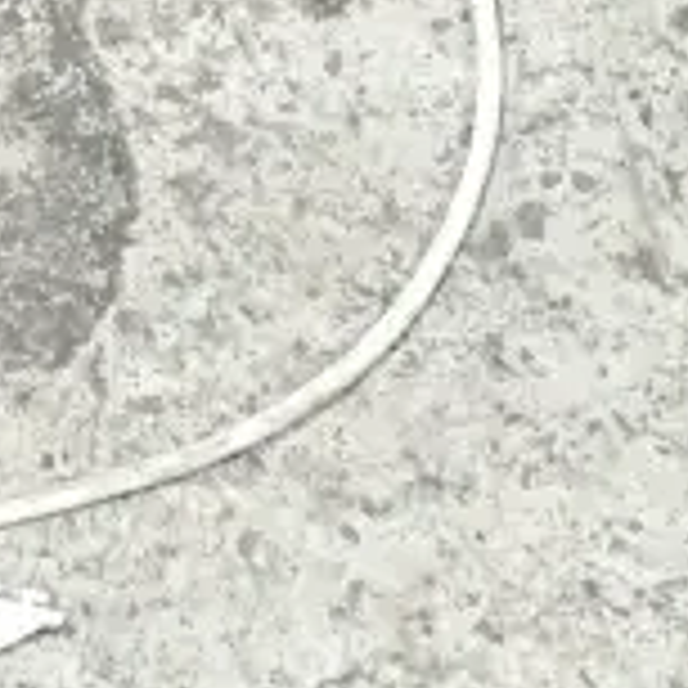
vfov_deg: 11.6
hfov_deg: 12.2
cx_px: -301
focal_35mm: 137
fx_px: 3081
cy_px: -654
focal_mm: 18
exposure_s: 1/250
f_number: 5
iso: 6400
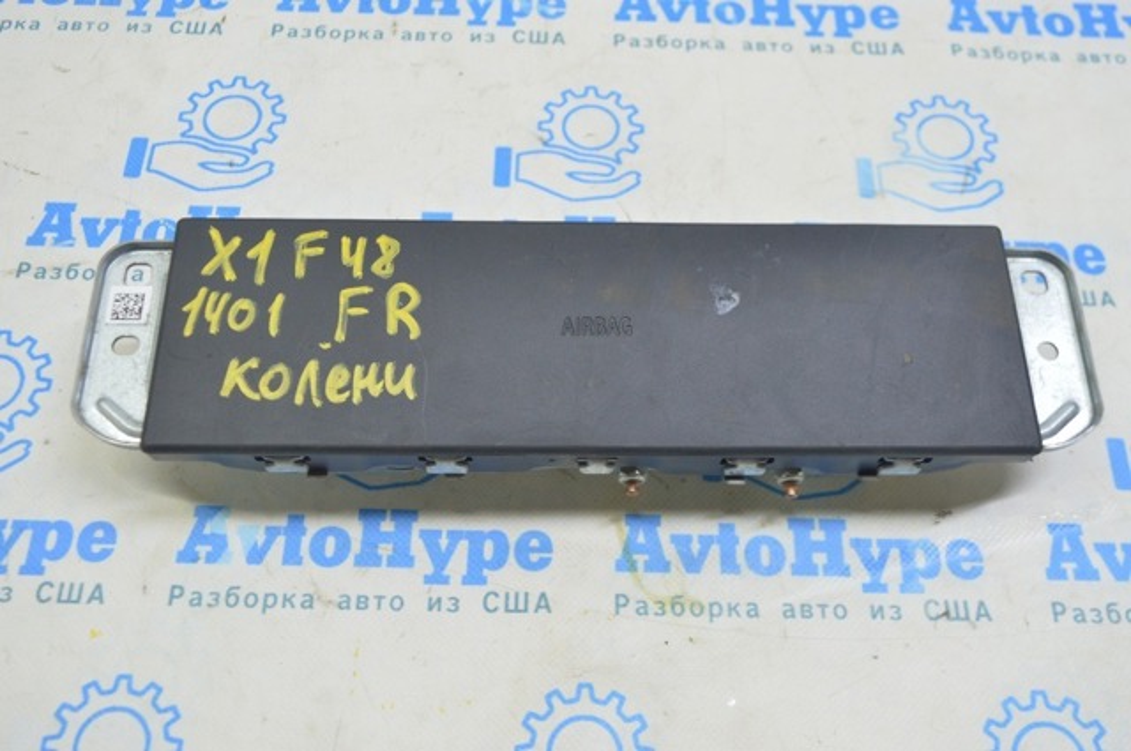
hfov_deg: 53.2
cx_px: 566
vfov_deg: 36.8
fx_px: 1130
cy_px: 376
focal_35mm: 36
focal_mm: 24
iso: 400
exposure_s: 1/20
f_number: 5.6
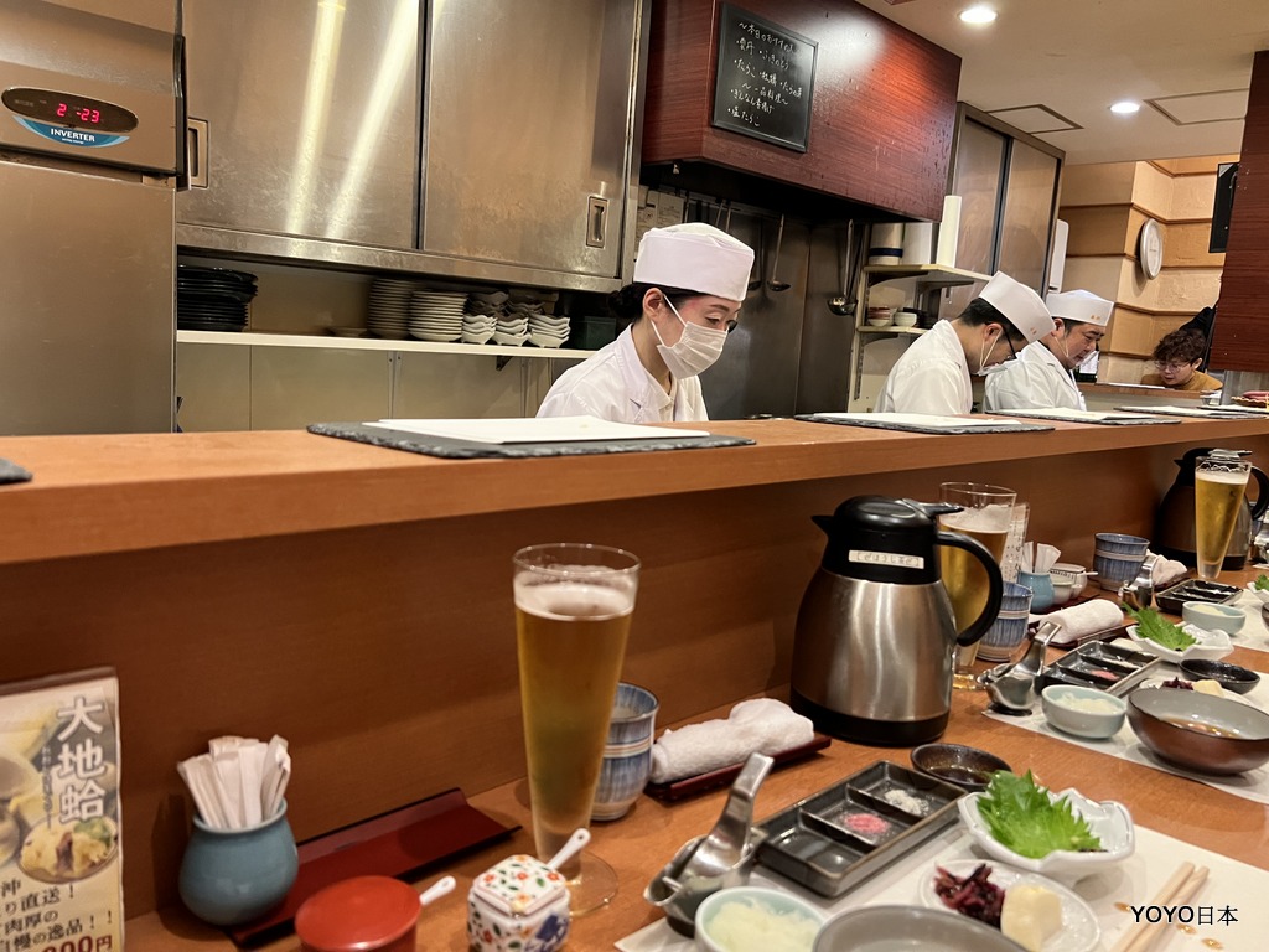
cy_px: 476
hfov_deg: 67.3
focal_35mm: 26
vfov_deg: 53.1
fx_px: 953
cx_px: 634
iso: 320
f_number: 1.5
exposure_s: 1/50
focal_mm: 5.7
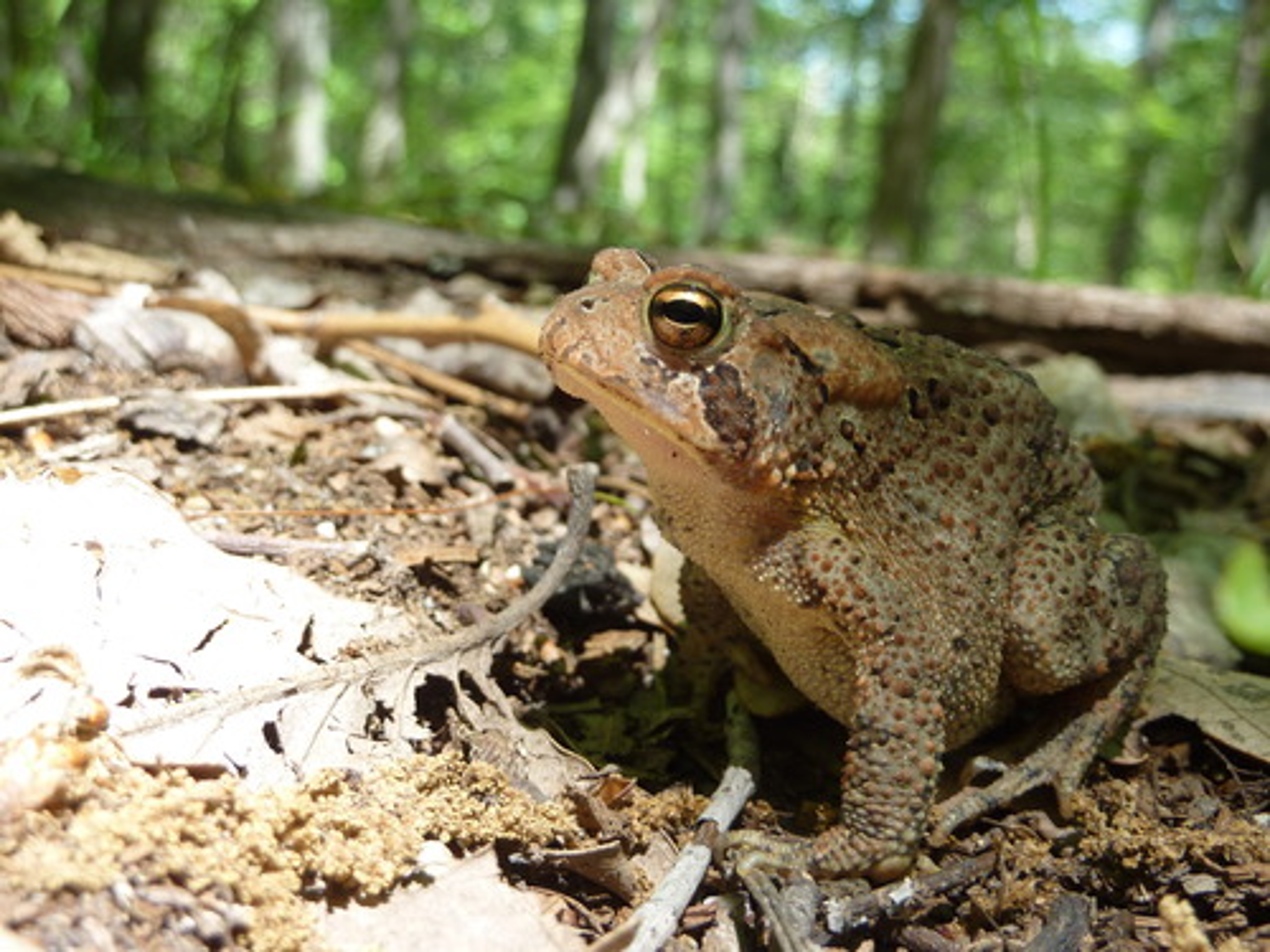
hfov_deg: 46.8
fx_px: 1468
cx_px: 635
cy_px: 476
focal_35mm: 40
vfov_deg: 36.0
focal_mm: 6.5
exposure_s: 1/60
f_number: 3.6
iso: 80
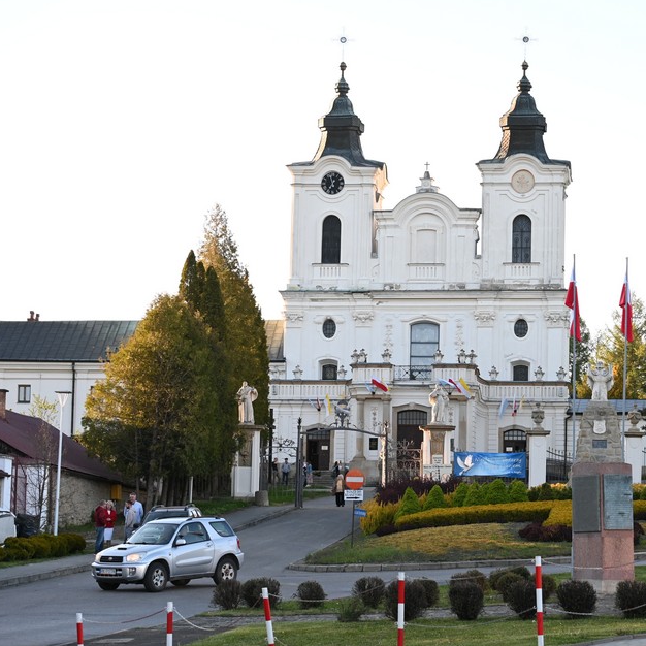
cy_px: 321
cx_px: 467
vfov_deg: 15.0
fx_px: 2449
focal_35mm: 116
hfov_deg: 15.0
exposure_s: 1/250
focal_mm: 60
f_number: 6.3
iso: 500
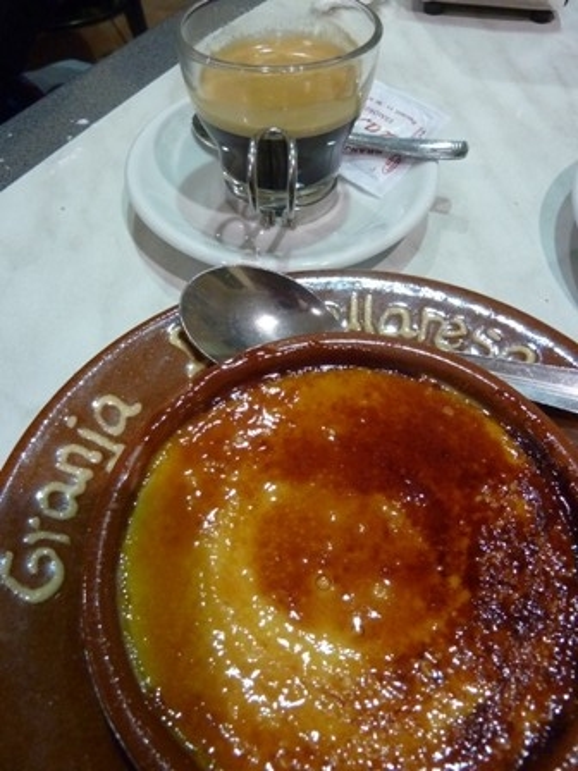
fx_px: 557
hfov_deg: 54.9
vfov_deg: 69.4
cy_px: 386
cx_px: 289
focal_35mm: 25
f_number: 3.3
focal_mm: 4.1
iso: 400
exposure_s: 1/30
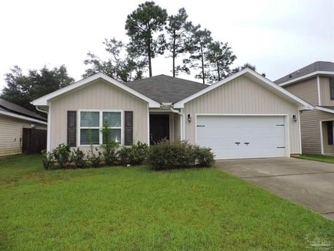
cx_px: 167
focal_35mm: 24
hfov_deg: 71.6
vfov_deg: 56.8
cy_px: 126
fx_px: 232
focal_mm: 4.3
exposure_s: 1/500
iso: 140
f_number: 3
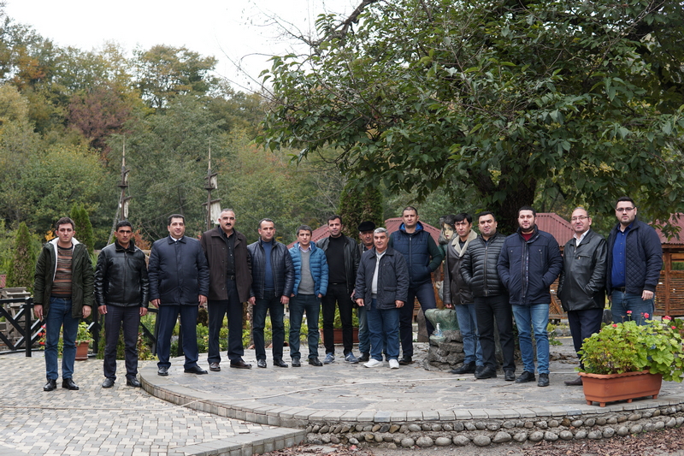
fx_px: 855
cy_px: 228
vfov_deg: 29.9
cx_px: 342
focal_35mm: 45
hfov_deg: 43.6
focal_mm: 30
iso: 100
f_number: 2.8
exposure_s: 1/250
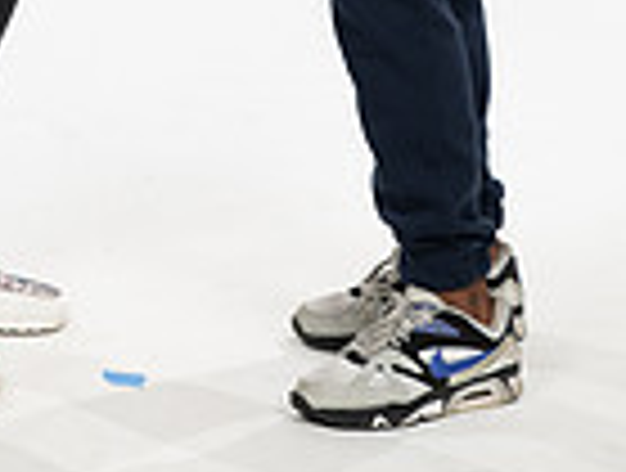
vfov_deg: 7.9
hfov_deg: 10.9
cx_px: 153
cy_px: -503
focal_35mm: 180
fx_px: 3264
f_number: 5.6
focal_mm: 58
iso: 200
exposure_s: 1/250
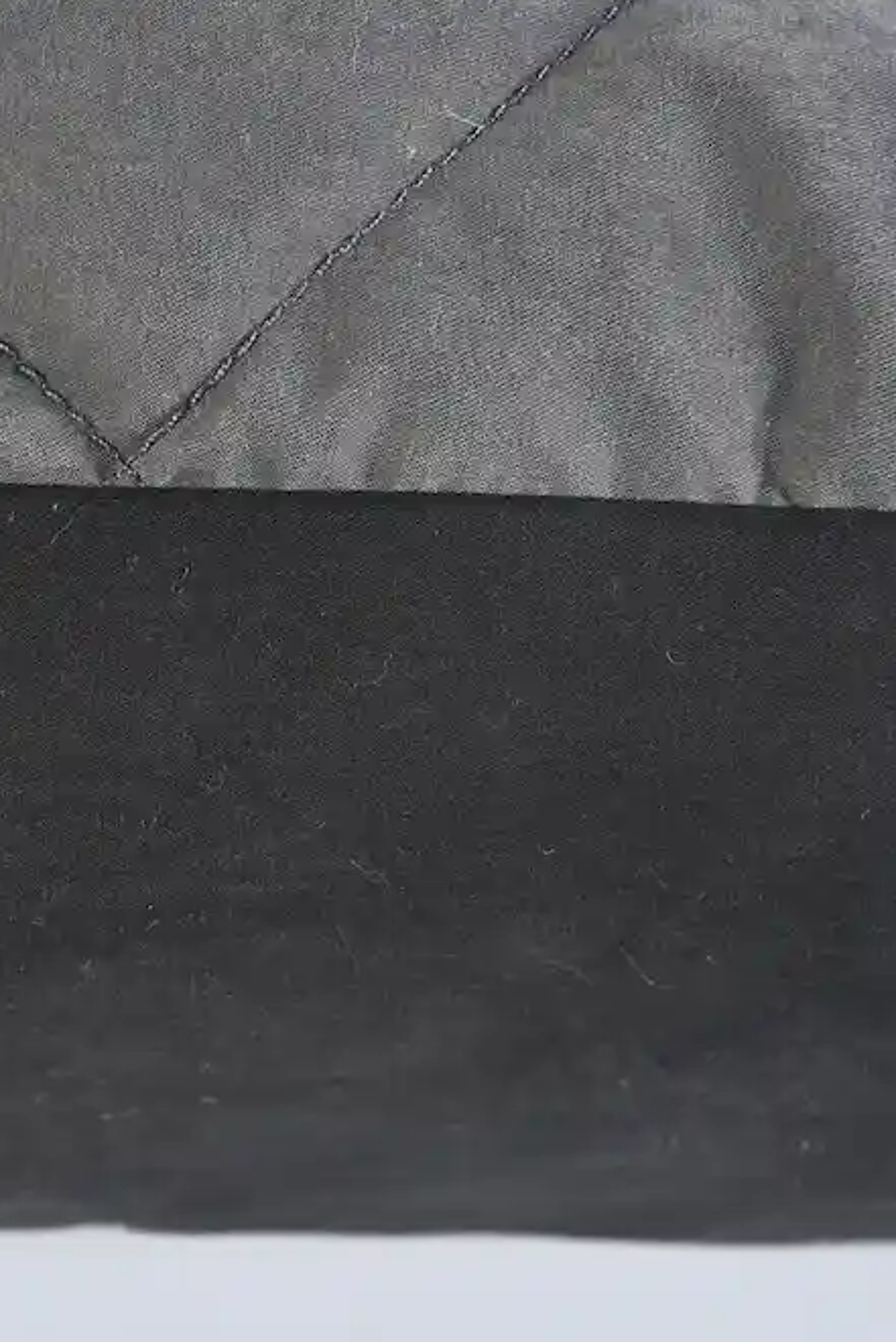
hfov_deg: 12.8
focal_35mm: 106
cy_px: 670
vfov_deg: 19.3
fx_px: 3955
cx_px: 98
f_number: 9
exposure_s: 1/125
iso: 320
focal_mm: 70
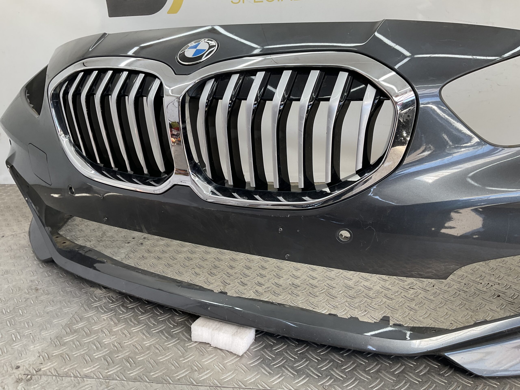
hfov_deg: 61.7
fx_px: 436
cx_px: 260
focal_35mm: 29
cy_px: 195
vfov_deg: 48.2
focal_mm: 3
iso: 16
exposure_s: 1/100
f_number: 1.8
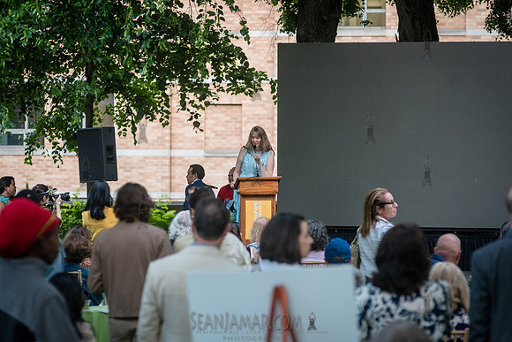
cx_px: 256
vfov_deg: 7.9
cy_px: 171
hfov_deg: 11.9
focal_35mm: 173
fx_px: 2466
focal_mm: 170
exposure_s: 1/320
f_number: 5
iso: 2000
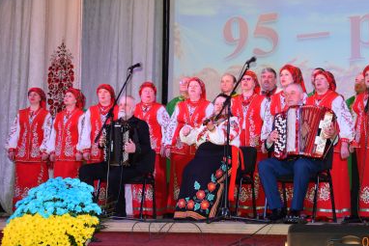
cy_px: 106
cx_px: 236
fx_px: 704
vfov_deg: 19.8
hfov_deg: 29.2
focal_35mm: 69
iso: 900
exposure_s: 1/60
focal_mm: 35
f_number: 4.5
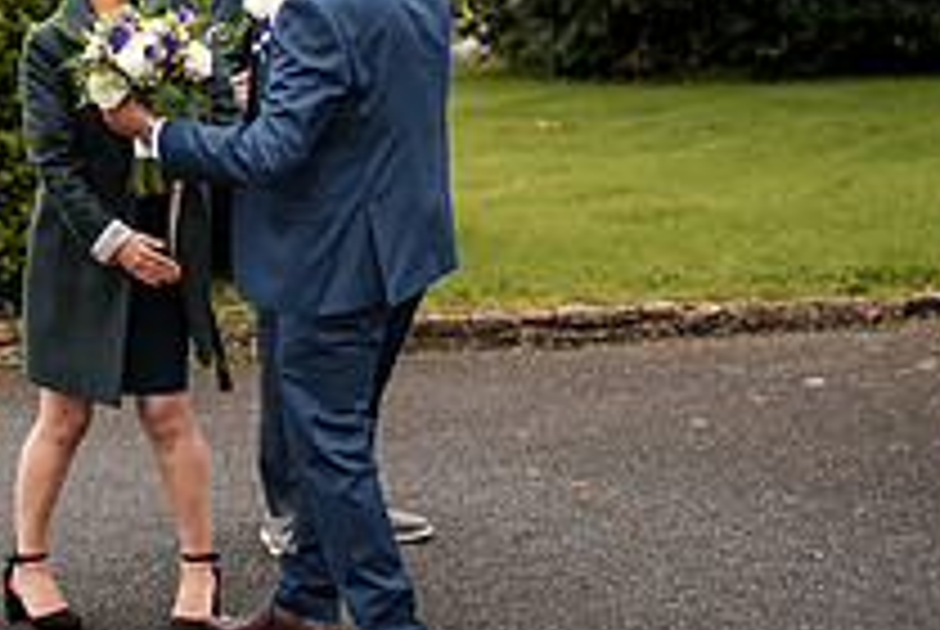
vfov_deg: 13.9
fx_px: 2536
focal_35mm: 97
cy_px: -16
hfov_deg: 20.7
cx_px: 148
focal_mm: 35
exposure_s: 1/1250
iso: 100
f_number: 1.8
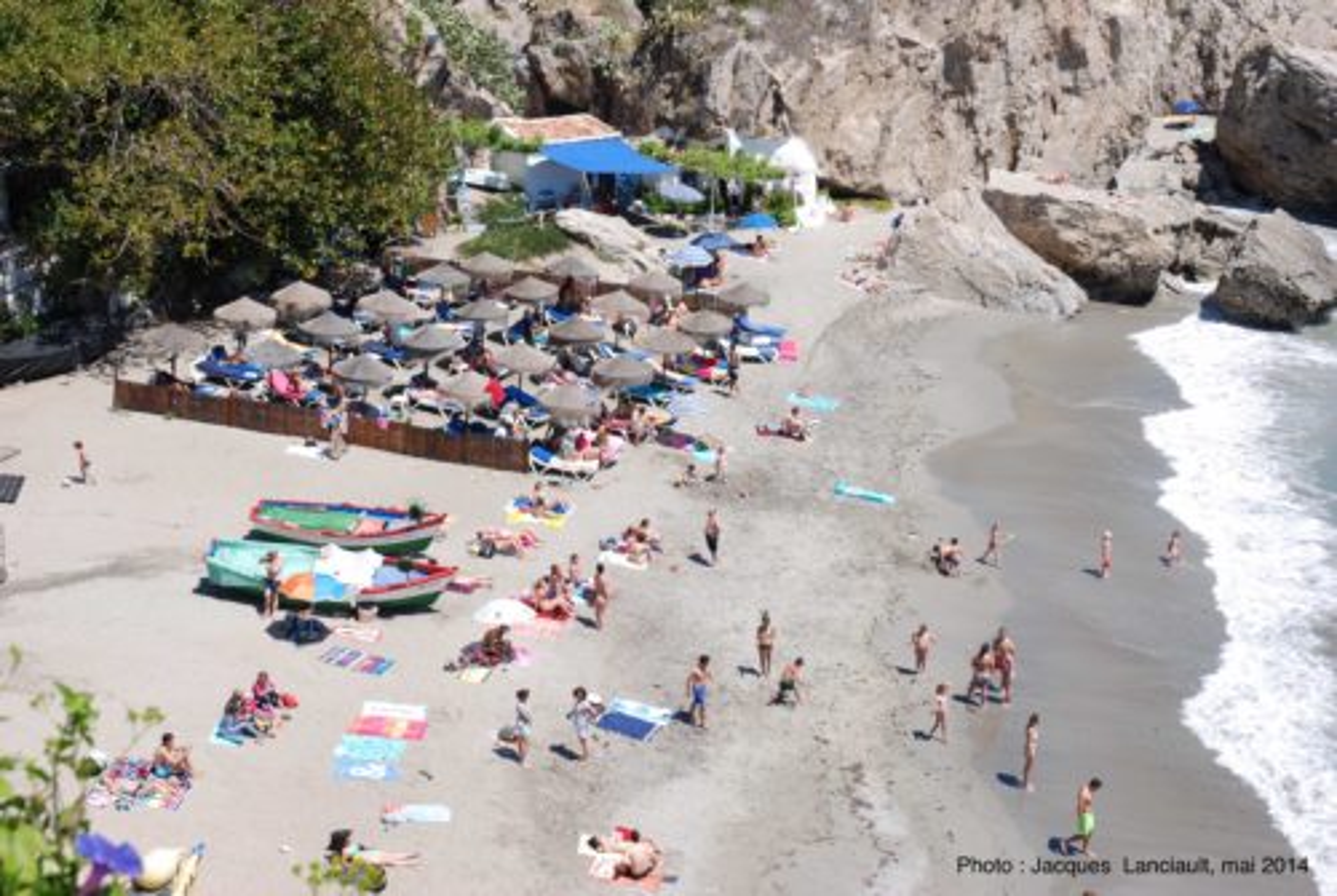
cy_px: 448
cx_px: 668
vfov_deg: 23.9
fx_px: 2120
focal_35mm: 57
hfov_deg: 35.0
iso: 100
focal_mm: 38
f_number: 8
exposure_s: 1/250
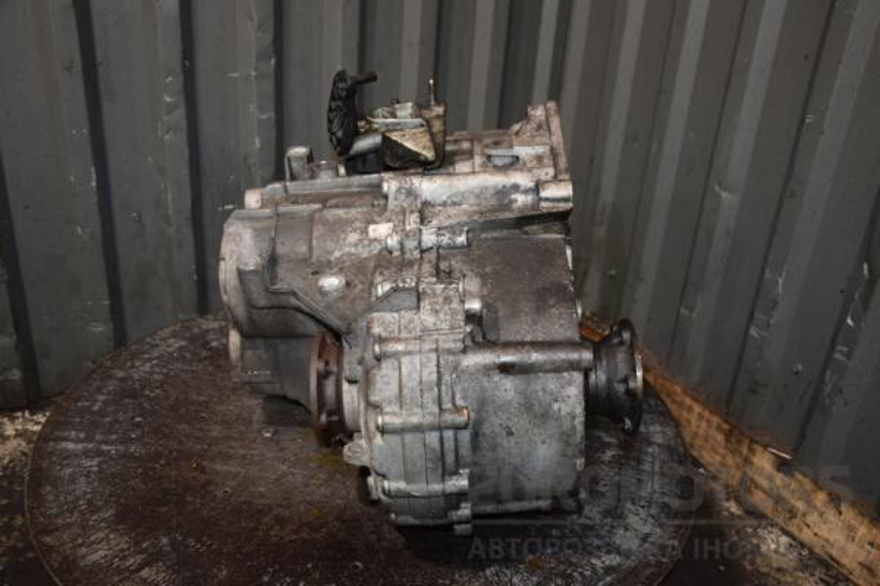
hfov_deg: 57.2
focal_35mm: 33
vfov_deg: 40.0
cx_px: 440
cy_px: 293
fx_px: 807
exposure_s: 1/60
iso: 800
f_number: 5
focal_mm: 22
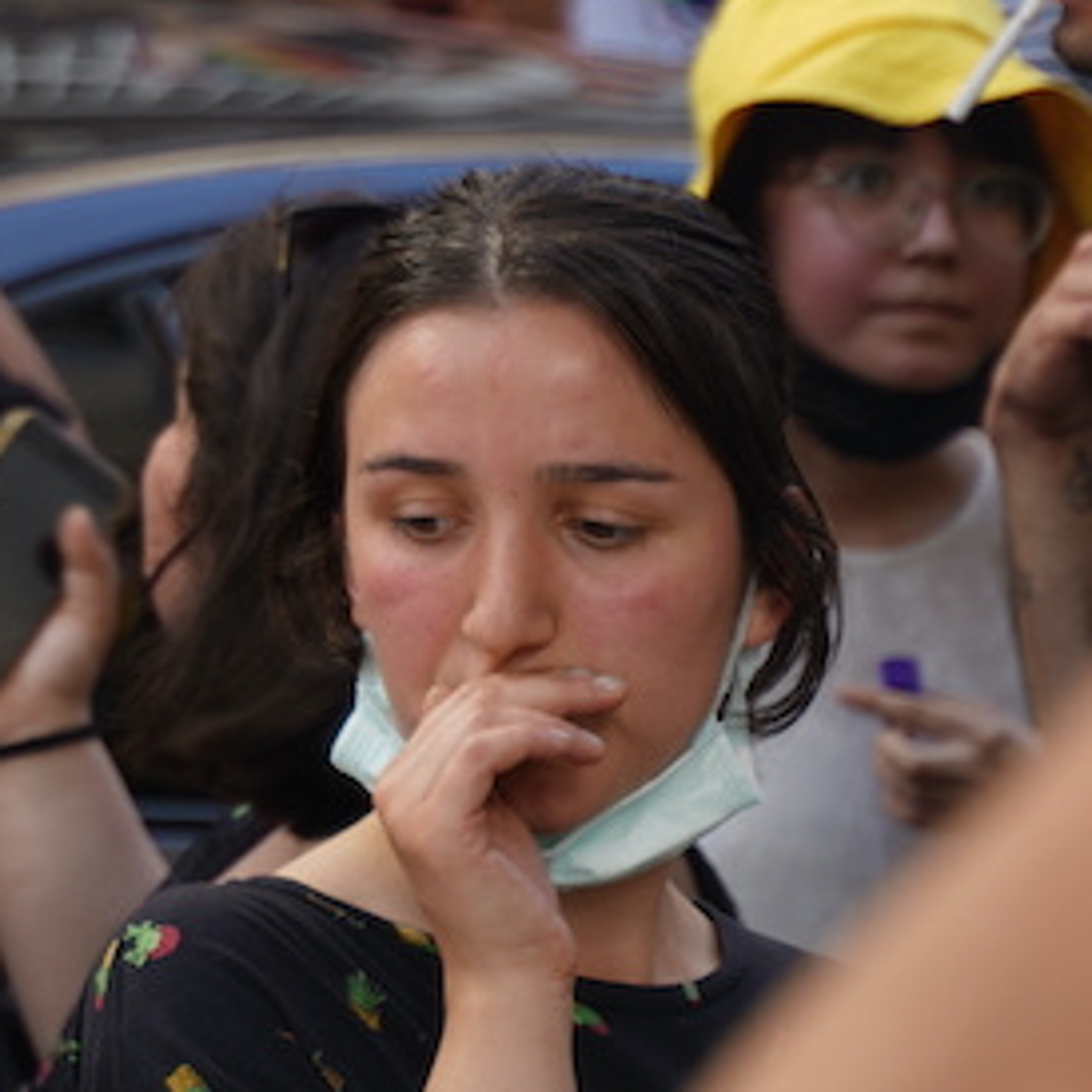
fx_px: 8780
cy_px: -219
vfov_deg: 7.1
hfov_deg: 6.9
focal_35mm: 246
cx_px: -821
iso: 50
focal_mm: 66
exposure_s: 1/125
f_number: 2.8
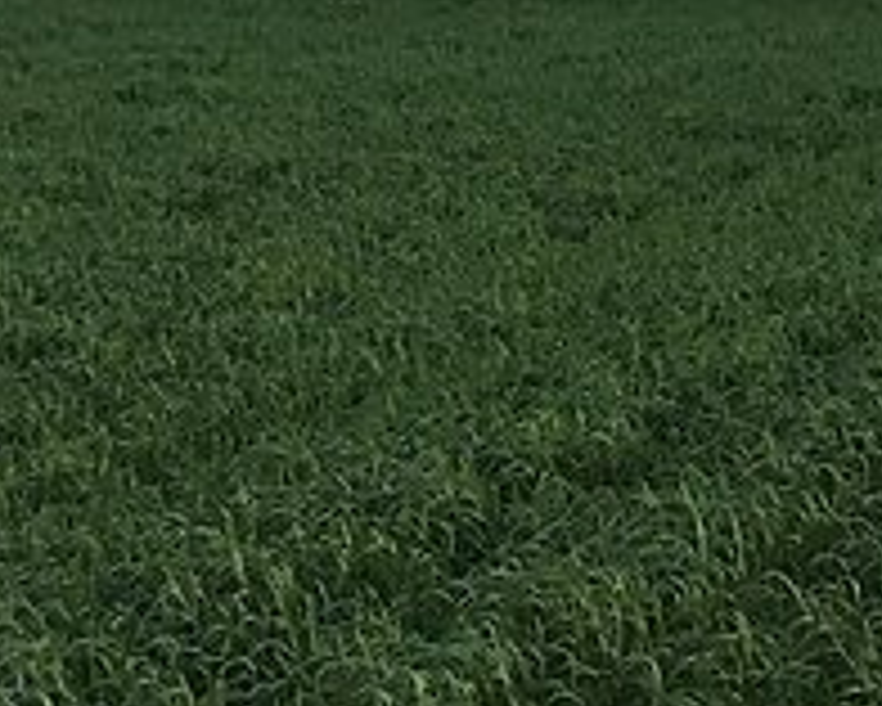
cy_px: -614
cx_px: 698
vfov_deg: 11.0
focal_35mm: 130
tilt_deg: +6.7
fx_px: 3395
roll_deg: -0.3
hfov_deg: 14.7
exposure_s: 1/33
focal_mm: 4.15
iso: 50
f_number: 2.2
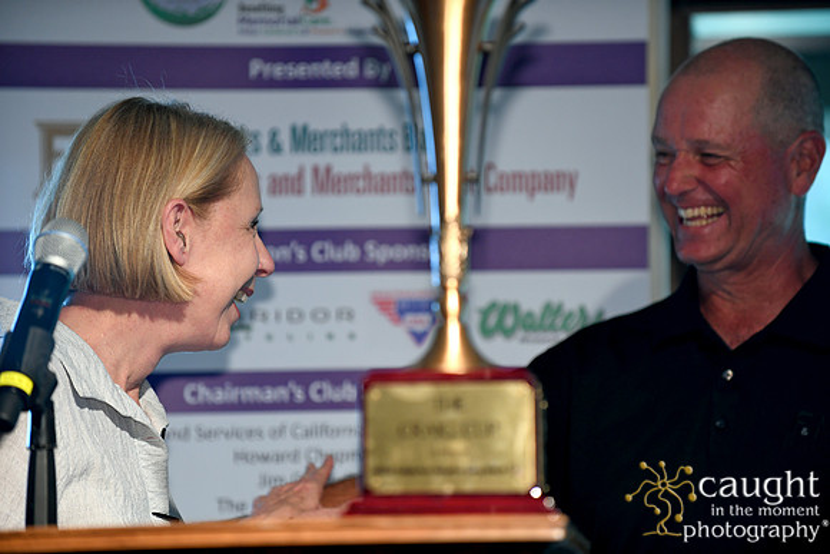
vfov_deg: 6.9
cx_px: 415
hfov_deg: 10.3
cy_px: 277
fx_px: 4612
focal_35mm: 200
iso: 800
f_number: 4
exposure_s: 1/200
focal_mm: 200
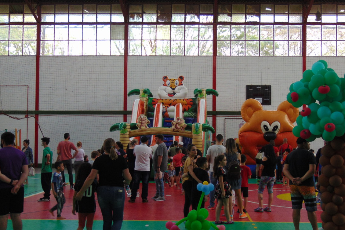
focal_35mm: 49
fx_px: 469
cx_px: 193
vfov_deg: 27.5
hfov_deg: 40.3
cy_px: 131
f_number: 3.3
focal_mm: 6.9
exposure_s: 1/60
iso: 100
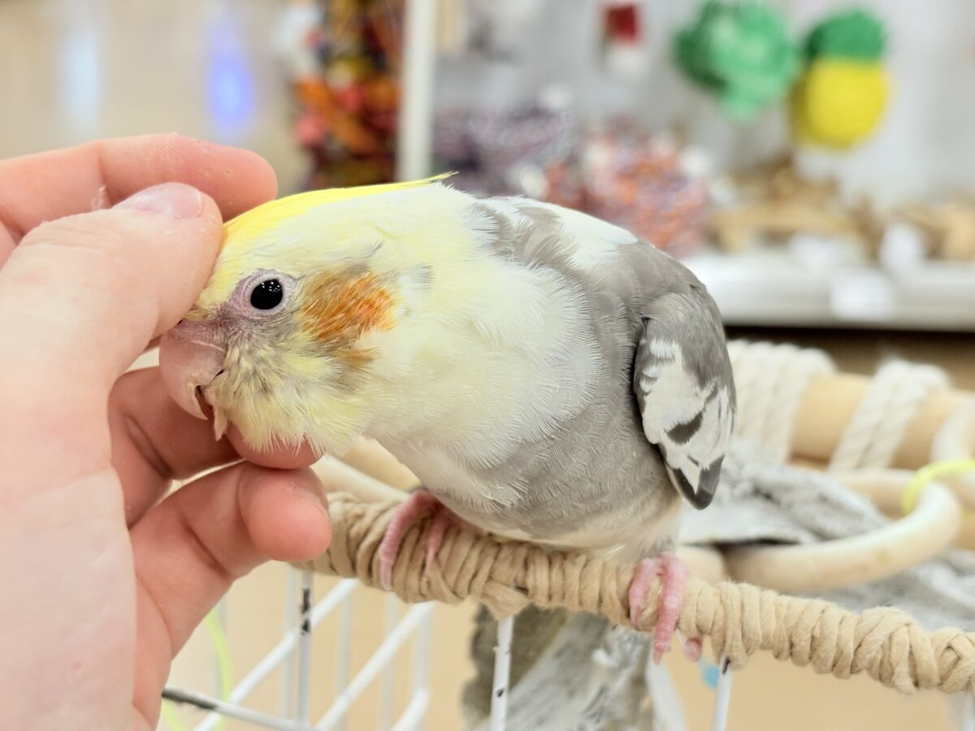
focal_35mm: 52
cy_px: 366
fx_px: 1465
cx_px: 488
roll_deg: -2.0
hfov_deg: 36.8
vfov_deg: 28.0
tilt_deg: -18.4
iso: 100
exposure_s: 1/100
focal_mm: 5.96
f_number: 1.6
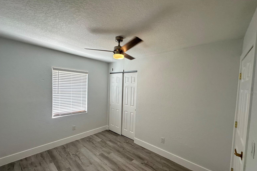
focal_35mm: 15
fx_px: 107
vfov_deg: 77.2
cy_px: 92
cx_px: 128
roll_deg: -2.1
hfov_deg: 100.4
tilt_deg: -3.4
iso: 125
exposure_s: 1/120
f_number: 2.2
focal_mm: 2.22
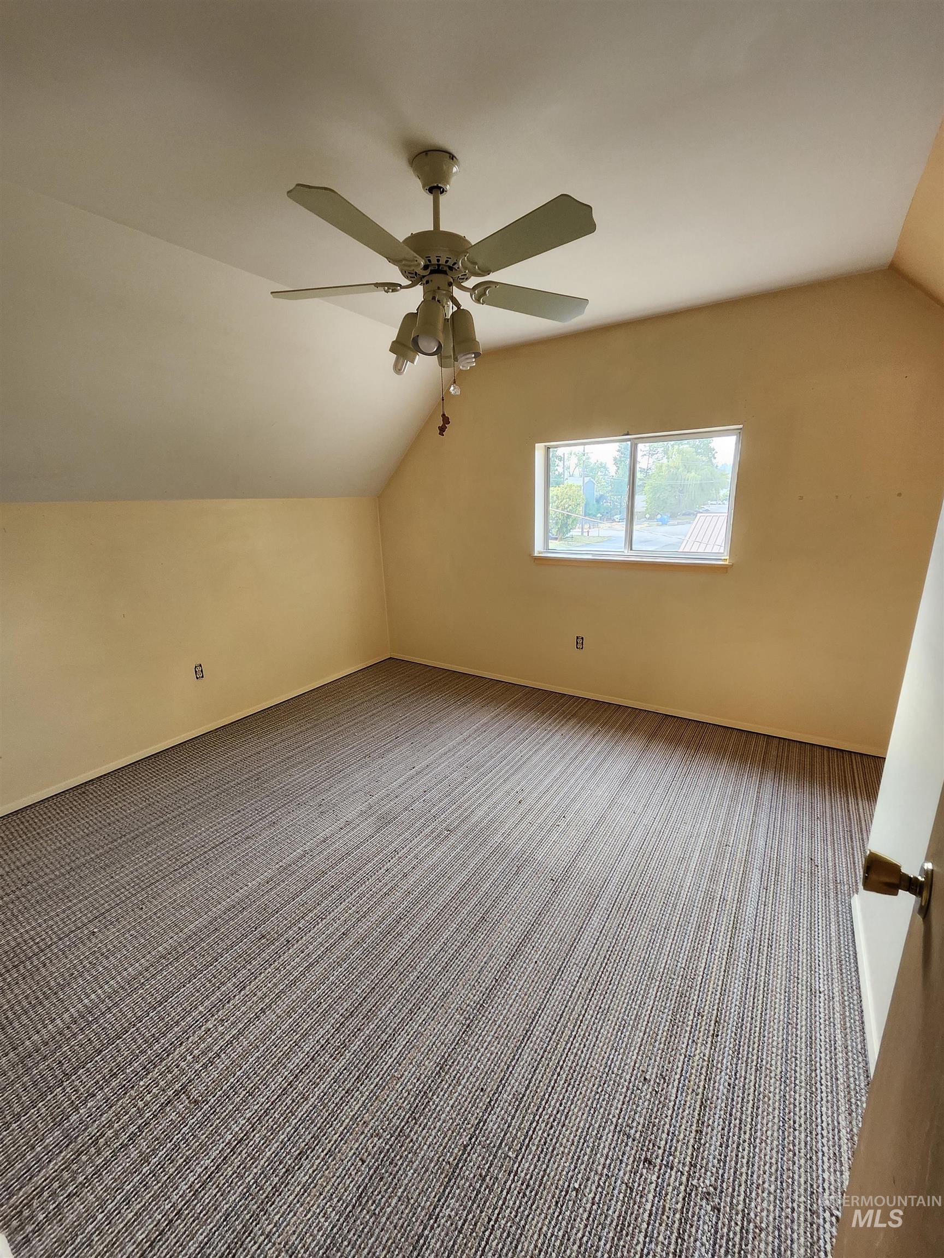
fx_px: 473
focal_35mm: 13
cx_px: 472
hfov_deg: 89.9
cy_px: 629
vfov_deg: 106.2
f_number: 2.2
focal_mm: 1.74
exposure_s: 1/60
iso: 125
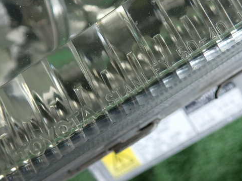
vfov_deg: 36.0
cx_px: 126
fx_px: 280
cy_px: 86
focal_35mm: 40
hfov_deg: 46.8
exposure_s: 1/125
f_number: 2.4
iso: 320
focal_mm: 5.79
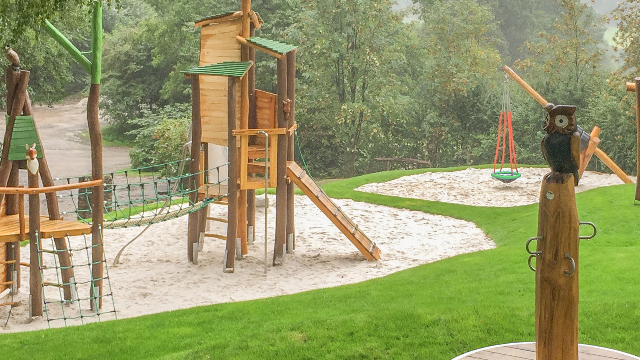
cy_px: 214
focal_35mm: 53
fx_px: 899
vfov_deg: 22.6
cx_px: 415
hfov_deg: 38.8
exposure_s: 1/103
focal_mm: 4.15
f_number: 2.2
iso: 32
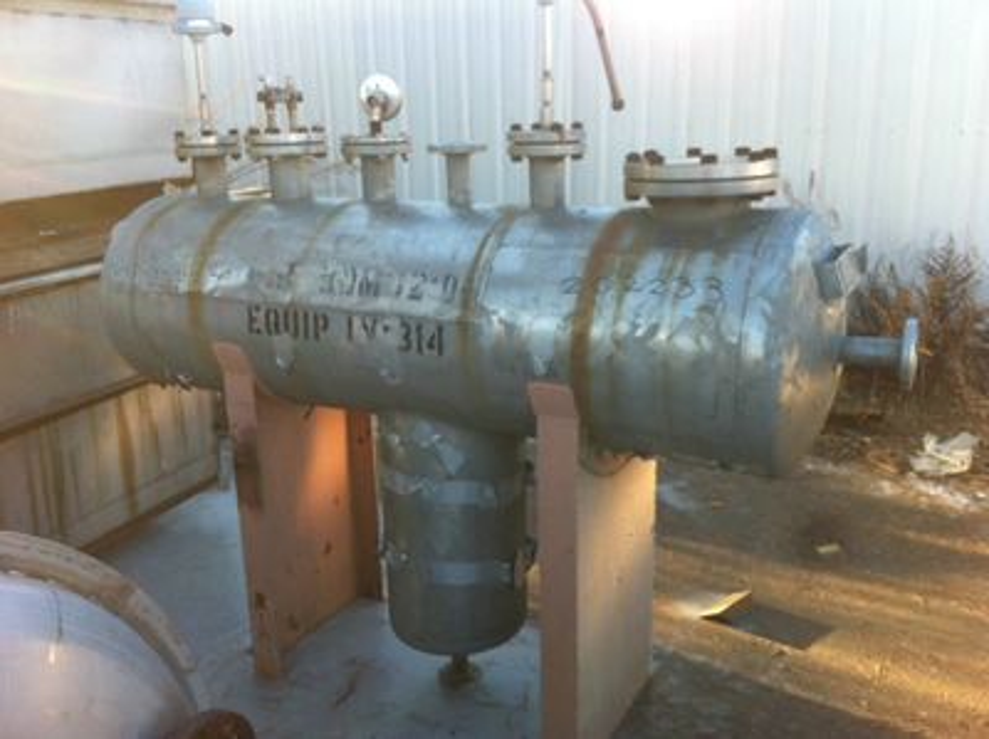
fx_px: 999
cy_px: 370
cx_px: 494
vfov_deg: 40.6
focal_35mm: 35
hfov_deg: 52.7
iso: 80
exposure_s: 1/158
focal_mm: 3.85
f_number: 2.8
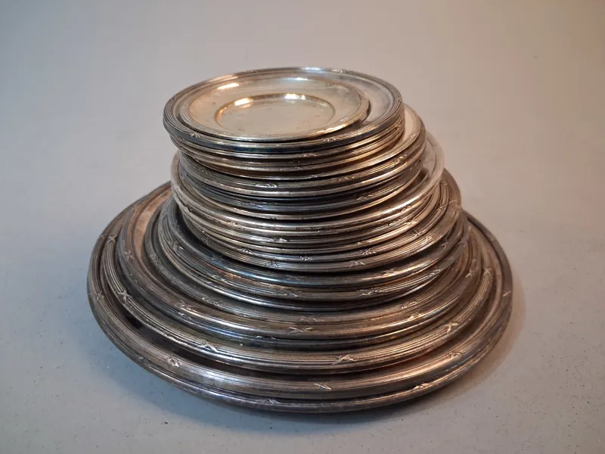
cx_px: 302
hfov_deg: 65.3
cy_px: 227
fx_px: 472
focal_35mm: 27
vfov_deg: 51.4
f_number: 1.8
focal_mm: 4
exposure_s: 1/50
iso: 500
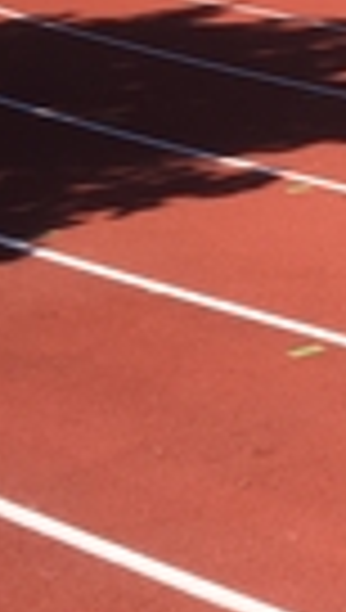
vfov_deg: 17.0
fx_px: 2029
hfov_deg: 8.7
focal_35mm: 125
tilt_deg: -13.0
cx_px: 892
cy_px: 148
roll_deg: +1.5
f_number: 2.2
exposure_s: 1/1399
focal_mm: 4.15
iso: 25
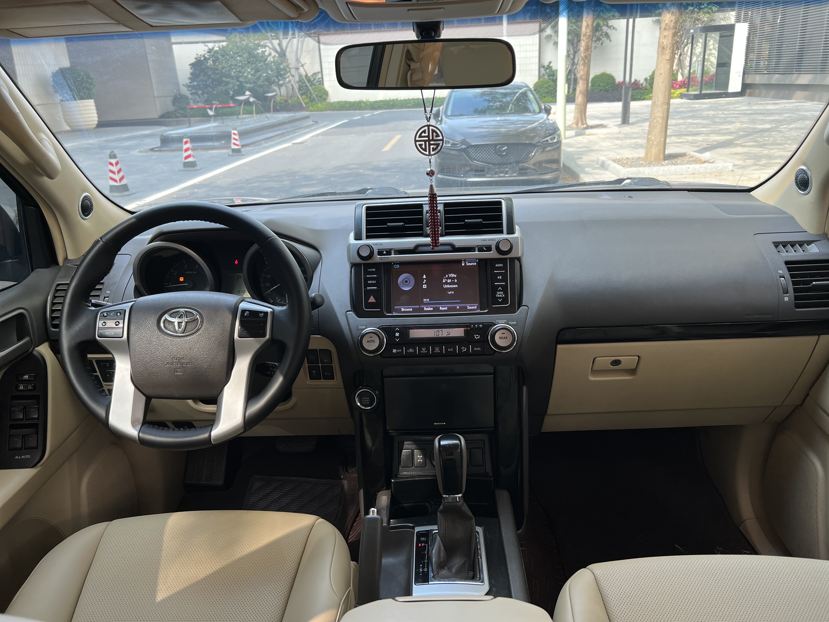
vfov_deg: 53.1
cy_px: 311
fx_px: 623
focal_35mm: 26
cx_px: 414
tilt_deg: -21.1
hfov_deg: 67.3
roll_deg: +2.9
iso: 40
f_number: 1.5
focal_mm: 5.7
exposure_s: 1/158
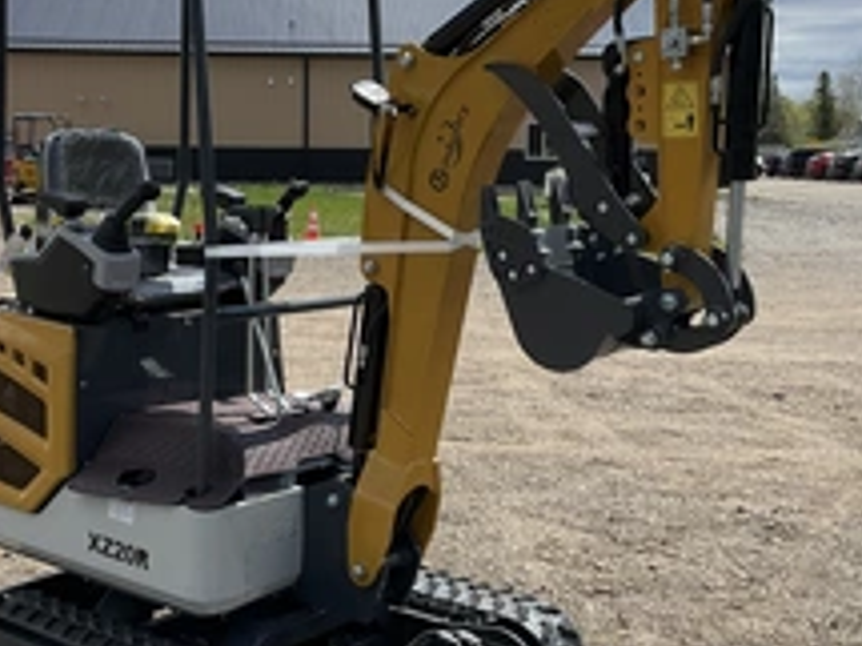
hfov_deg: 35.4
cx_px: 325
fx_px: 1344
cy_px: 273
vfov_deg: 27.0
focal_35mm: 54
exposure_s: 1/2141
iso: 25
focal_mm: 3
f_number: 1.8
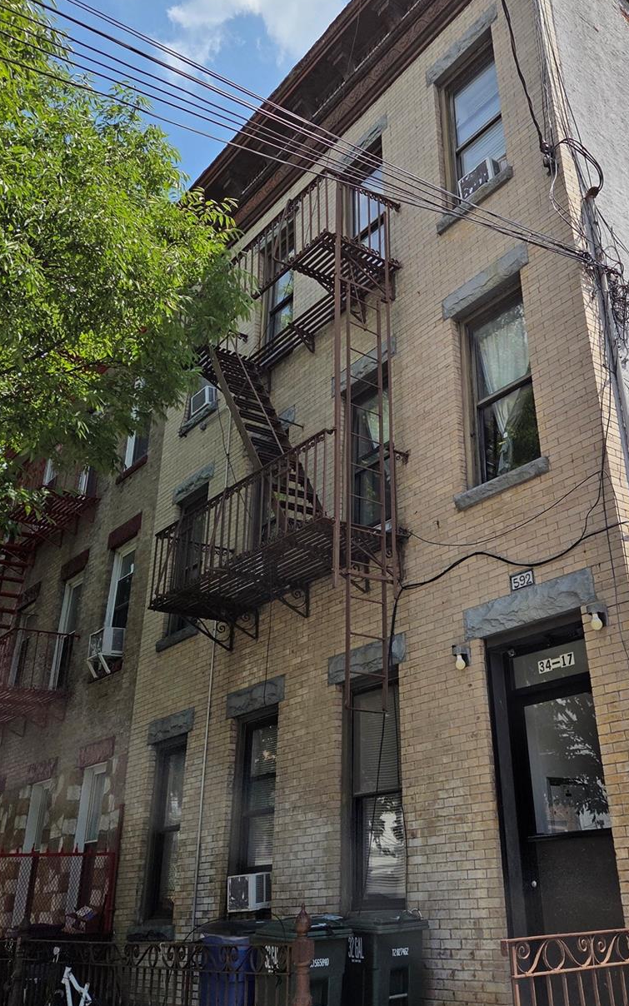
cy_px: 444
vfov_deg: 61.1
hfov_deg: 40.1
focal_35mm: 31
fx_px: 850
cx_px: 422
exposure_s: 1/7891
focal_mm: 5.4
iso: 80
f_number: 1.8
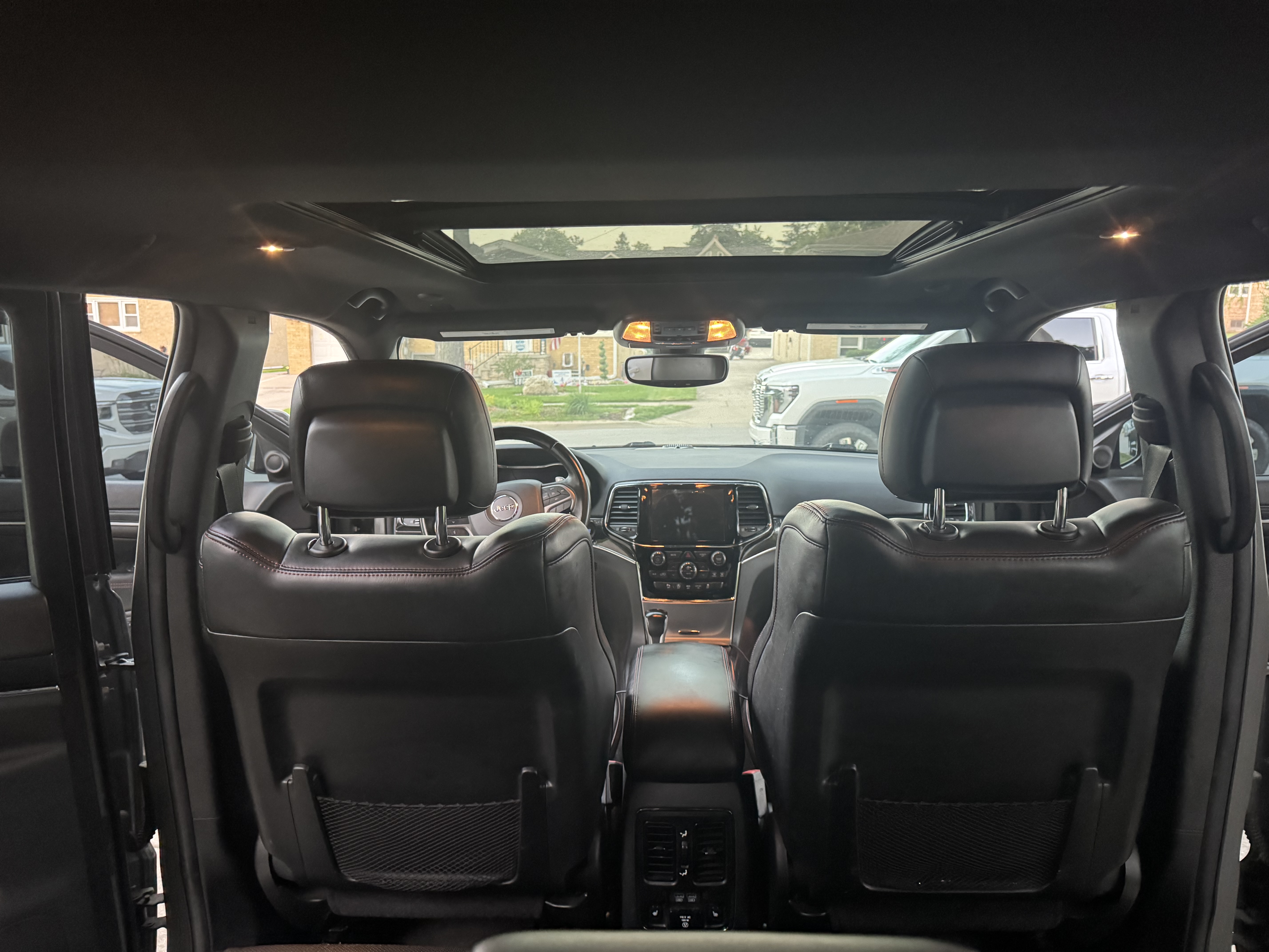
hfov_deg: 71.6
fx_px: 880
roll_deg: -1.3
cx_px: 634
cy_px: 476
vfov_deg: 56.8
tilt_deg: -10.0
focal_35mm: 24
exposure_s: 1/55
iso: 800
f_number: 1.78
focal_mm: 6.76
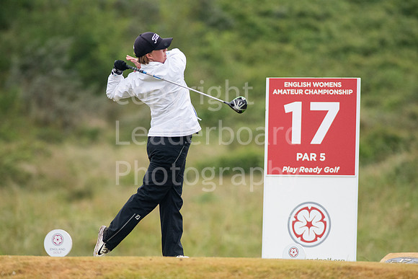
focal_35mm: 450
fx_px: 5226
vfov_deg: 3.1
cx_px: 209
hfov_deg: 4.6
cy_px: 140
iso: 1600
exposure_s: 1/2500
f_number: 4
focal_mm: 300
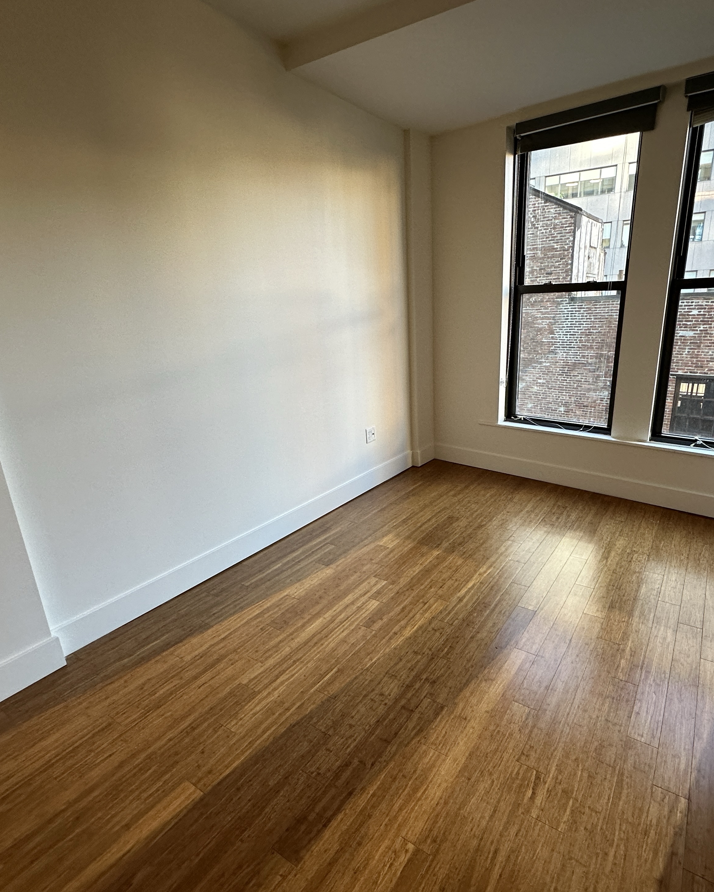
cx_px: 397
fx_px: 502
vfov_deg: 83.3
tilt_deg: -15.6
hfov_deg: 70.6
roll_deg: +1.4
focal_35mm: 19
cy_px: 459
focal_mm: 2.22
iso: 160
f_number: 2.2
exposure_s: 1/120
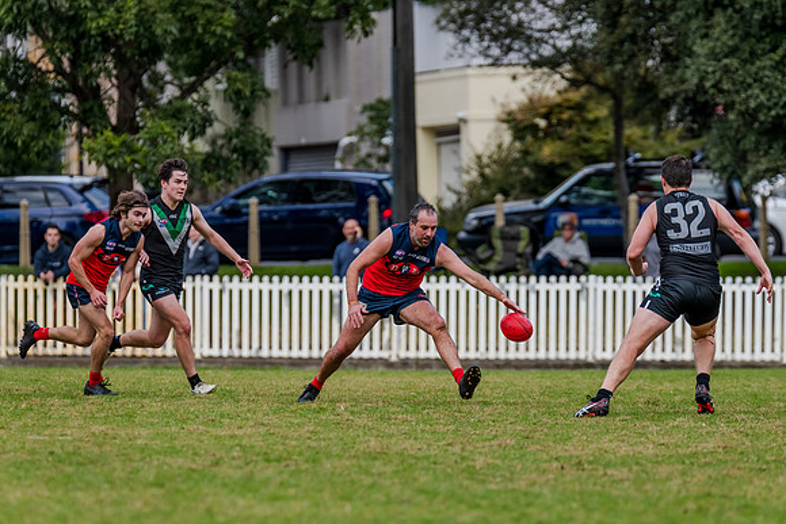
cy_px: 253
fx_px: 8260
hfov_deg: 5.4
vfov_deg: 3.6
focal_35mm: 378
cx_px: 410
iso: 800
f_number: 5.6
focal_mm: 360
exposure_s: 1/1600
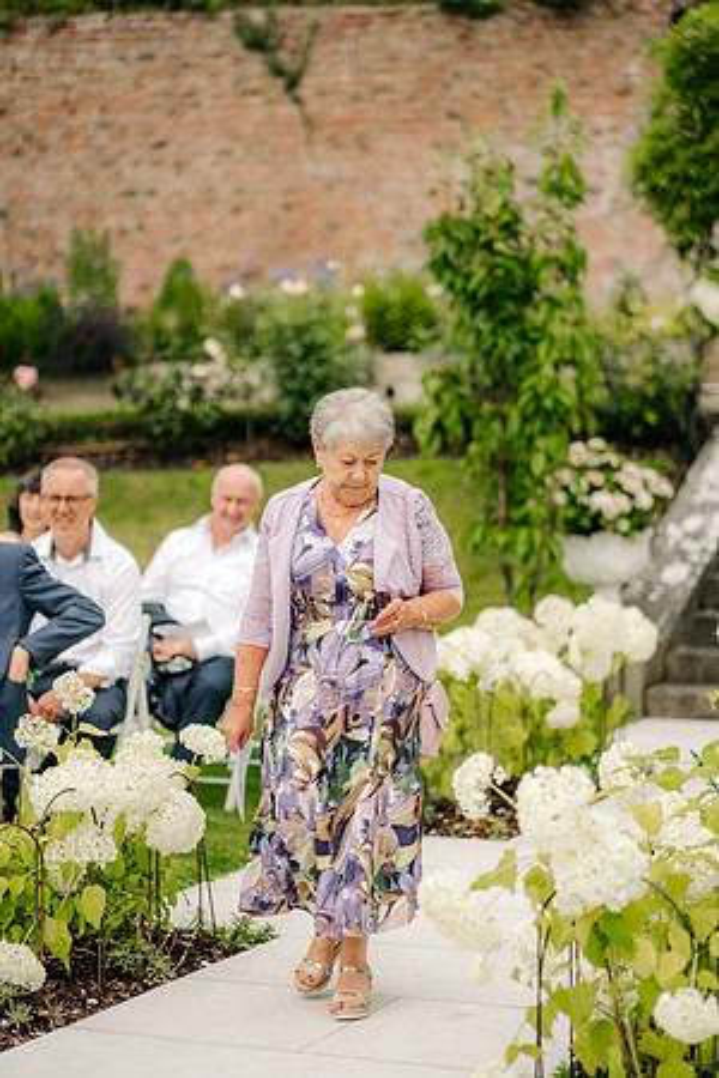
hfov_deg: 16.1
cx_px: 360
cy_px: 539
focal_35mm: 85
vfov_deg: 23.9
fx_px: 2546
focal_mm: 85
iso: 100
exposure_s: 1/1600
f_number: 2
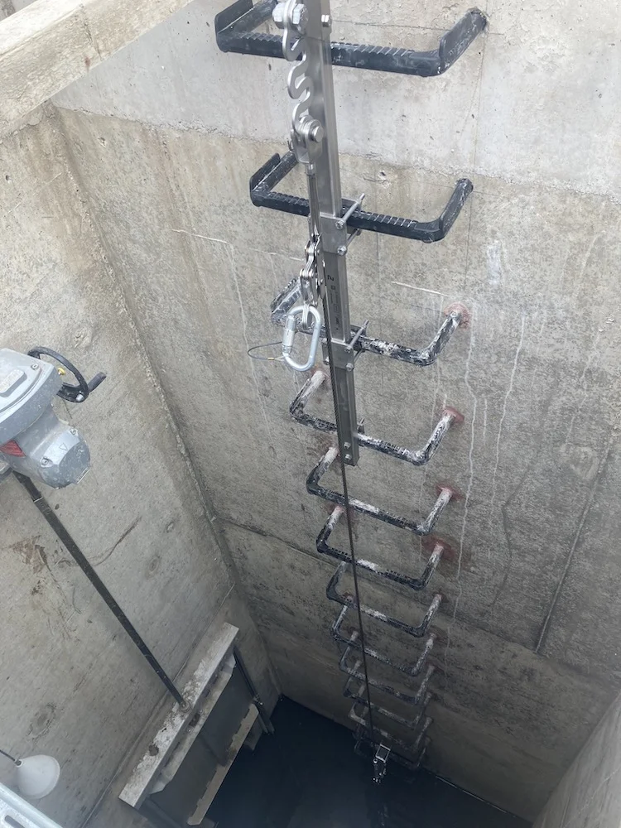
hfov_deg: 49.7
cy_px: 414
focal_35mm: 28
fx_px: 670
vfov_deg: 63.4
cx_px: 310
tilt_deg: -46.6
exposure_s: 1/153
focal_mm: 3.99
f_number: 1.8
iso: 20
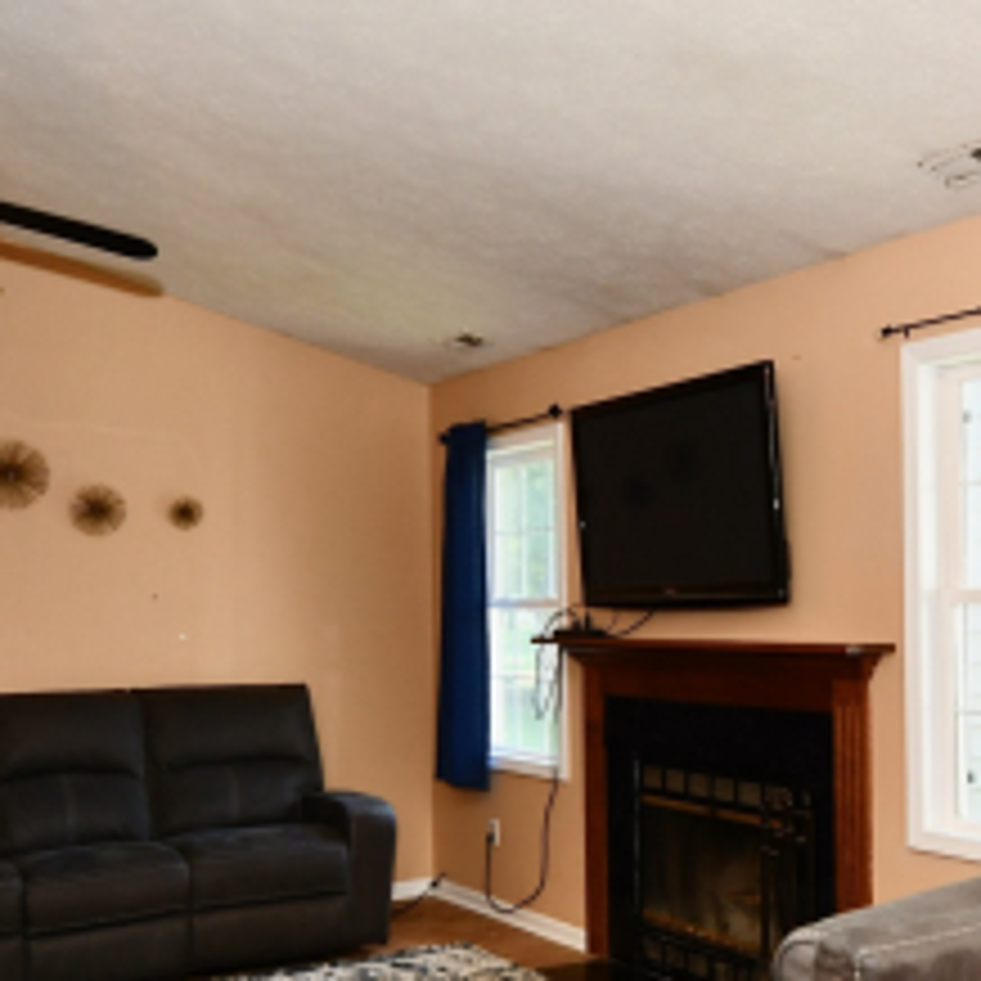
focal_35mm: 41
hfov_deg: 40.3
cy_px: 639
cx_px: 670
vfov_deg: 40.5
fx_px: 1315
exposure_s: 1/60
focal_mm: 14
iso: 640
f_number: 6.3
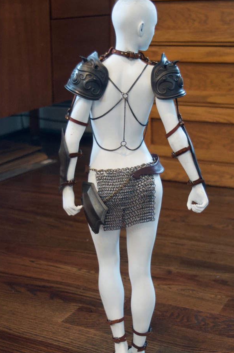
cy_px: 186
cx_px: 122
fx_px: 567
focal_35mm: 58
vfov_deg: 34.5
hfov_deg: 23.3
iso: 1600
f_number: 4.5
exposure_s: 1/25
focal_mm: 34
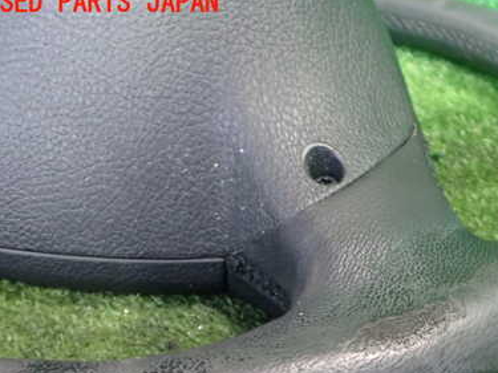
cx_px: 376
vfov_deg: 29.7
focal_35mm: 48
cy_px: 285
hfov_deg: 38.6
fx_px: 690
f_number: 2.3
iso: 800
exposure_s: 1/30
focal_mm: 5.4
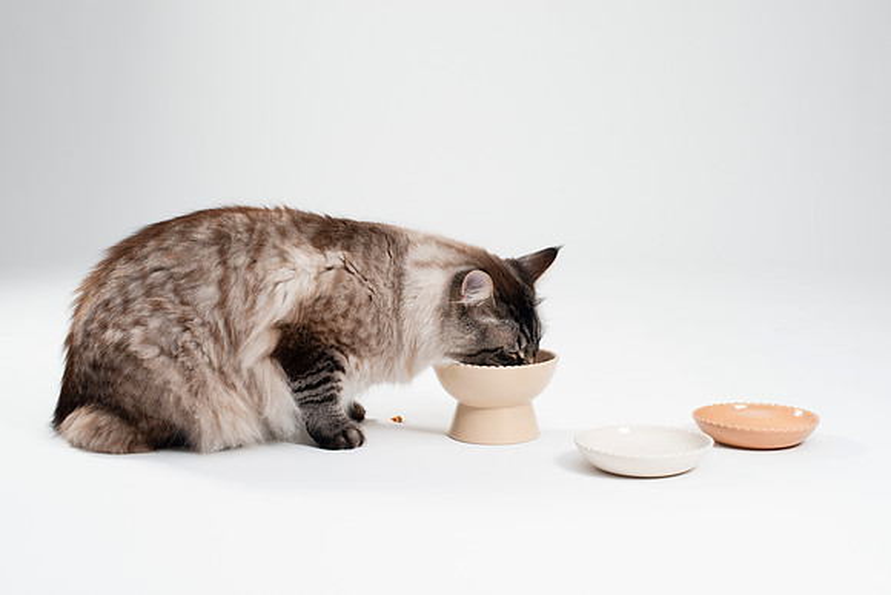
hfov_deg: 38.3
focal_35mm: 52
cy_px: 308
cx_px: 462
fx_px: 1283
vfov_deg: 26.1
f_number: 7.1
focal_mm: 50
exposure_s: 1/200
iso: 250
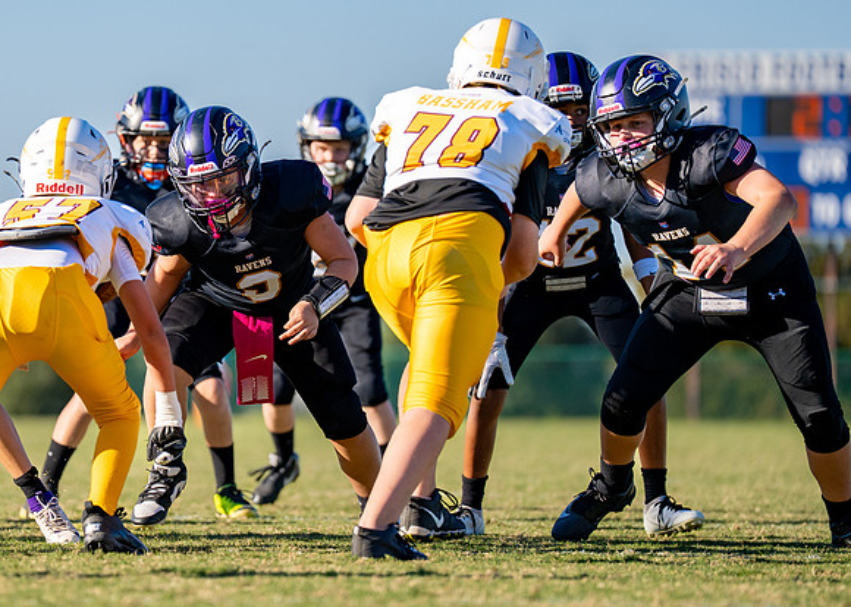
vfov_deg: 4.5
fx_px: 7774
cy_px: 303
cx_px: 229
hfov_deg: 6.3
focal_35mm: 322
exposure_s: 1/3200
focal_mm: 200
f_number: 2.8
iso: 160
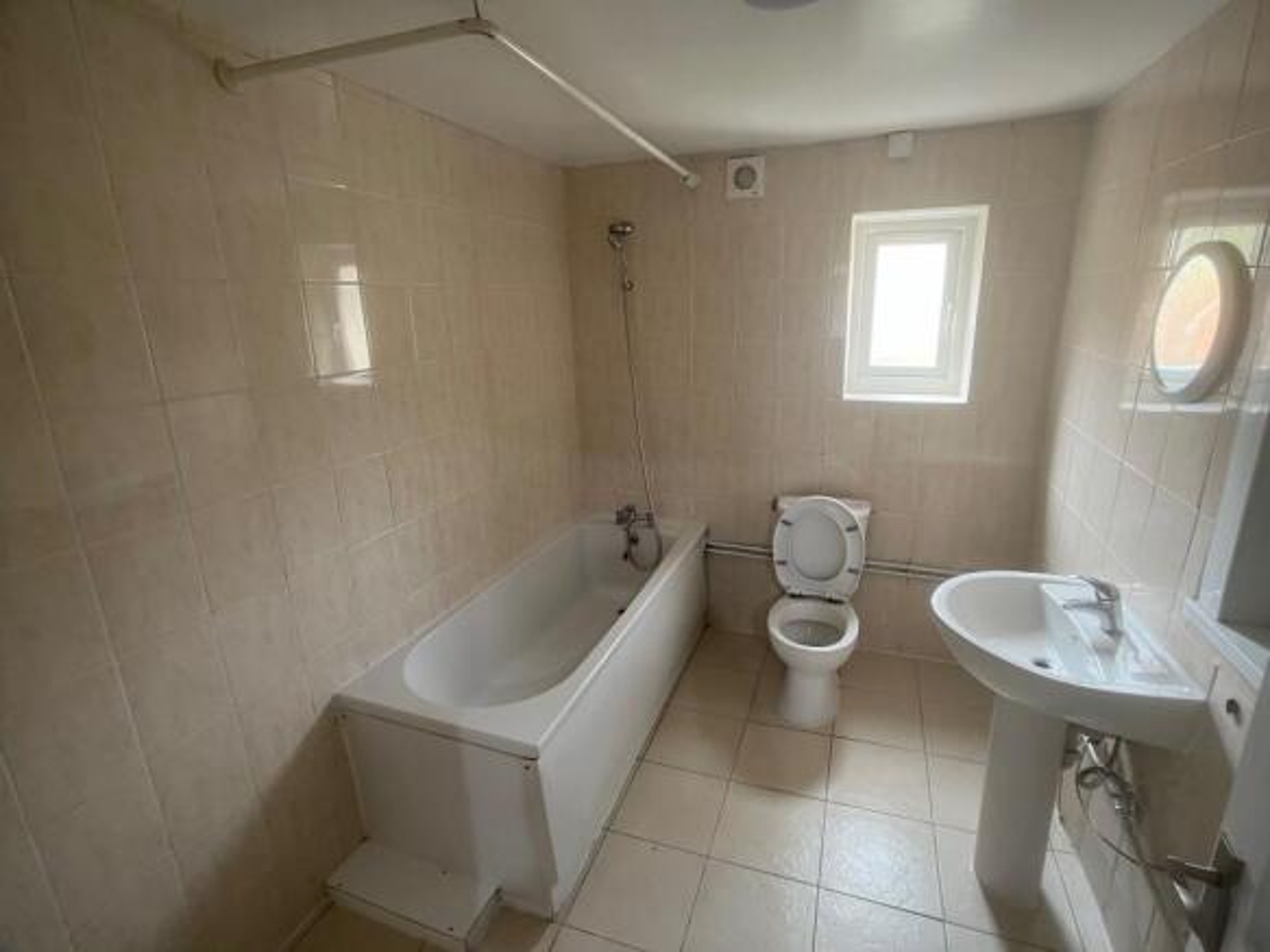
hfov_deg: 67.3
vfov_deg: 53.0
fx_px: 954
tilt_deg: -16.5
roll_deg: +2.1
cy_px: 476
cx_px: 635
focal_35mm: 26
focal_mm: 5.1
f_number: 1.6
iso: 100
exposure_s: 1/50
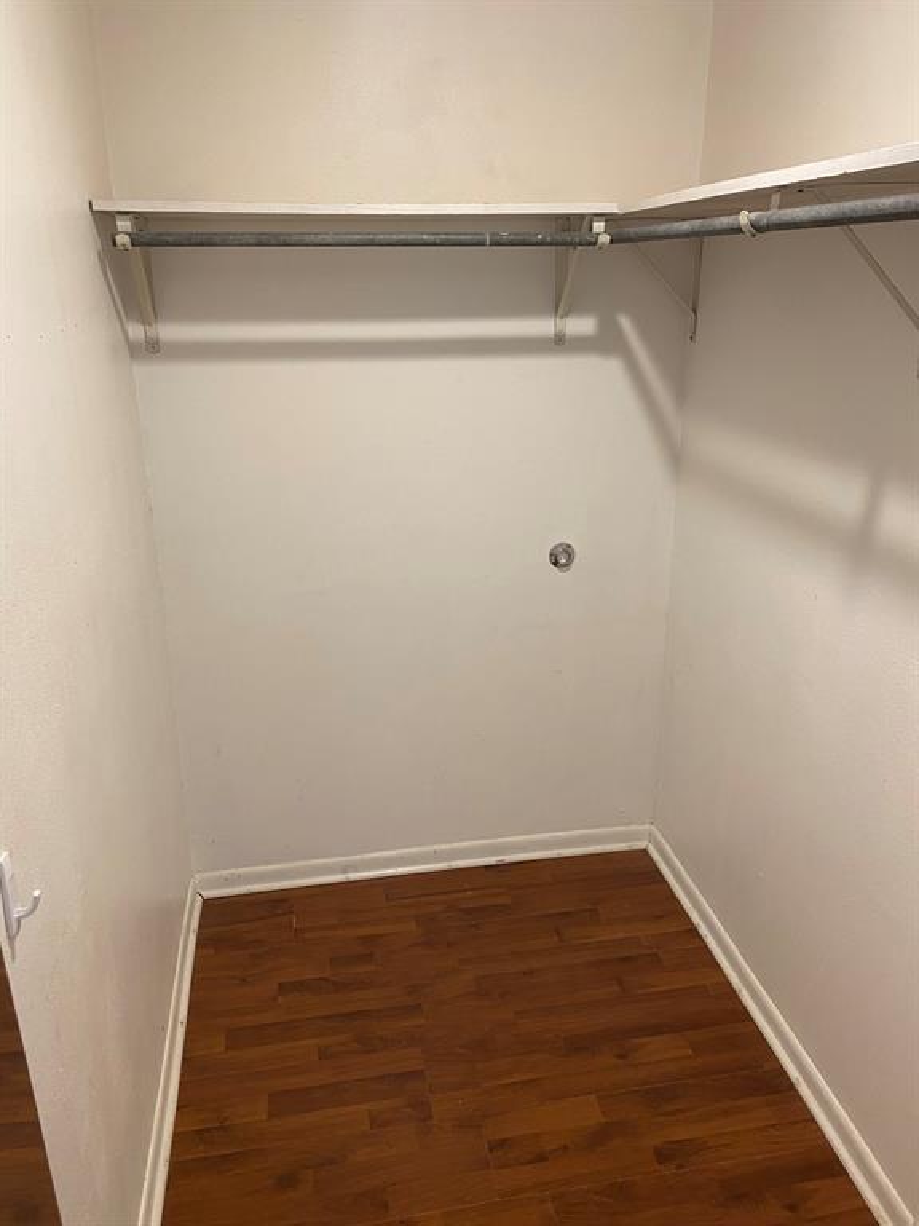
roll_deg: +2.2
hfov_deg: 53.1
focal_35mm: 26
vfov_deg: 67.3
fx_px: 920
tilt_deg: -18.0
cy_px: 613
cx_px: 460
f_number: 1.8
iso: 100
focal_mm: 4.25
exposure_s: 1/60
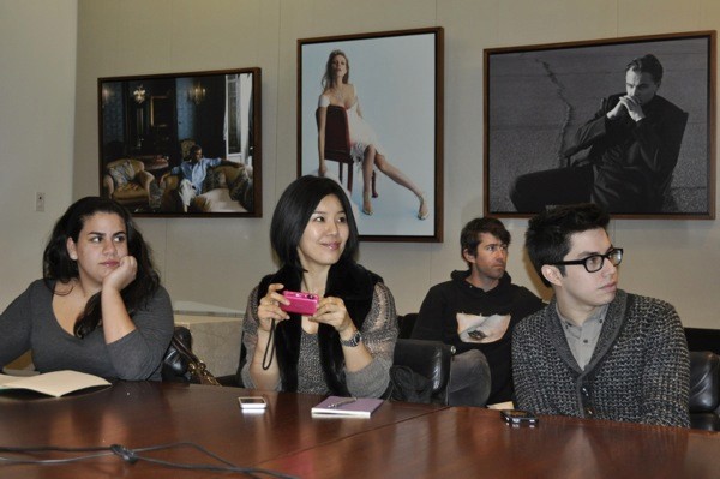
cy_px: 240
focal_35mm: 48
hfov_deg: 41.1
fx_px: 959
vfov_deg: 28.0
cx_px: 360
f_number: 4.8
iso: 800
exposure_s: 1/60
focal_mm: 32
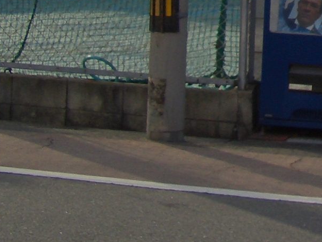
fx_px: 1377
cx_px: 546
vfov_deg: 9.5
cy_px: -212
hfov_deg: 12.4
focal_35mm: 148
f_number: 4.3
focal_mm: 5.8
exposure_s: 1/320
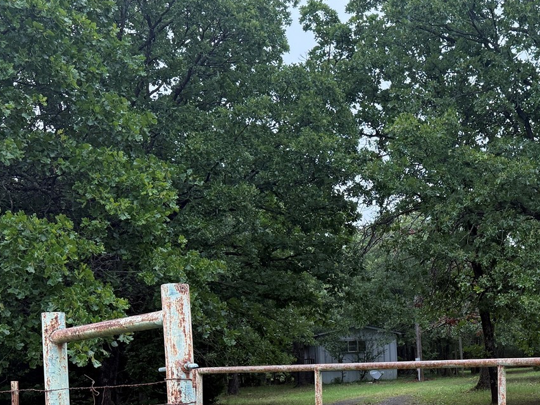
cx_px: 497
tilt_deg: +0.2
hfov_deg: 33.5
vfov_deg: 26.3
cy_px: 346
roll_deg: +2.5
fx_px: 843
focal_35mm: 54
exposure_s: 1/602
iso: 100
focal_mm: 6.76
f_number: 1.78
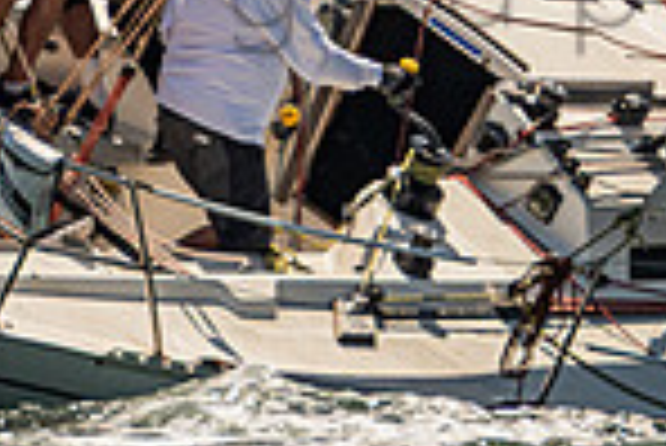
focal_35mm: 1321
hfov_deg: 1.6
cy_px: -503
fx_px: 24462
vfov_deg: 1.0
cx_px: 512
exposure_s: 1/2500
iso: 400
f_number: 8
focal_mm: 280
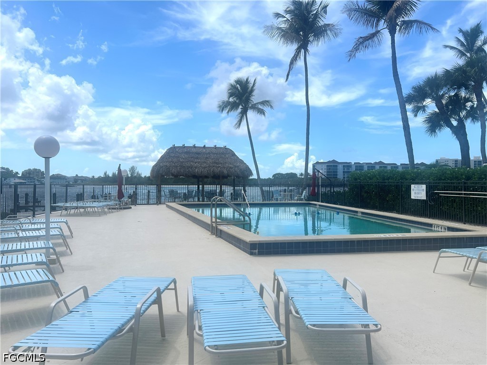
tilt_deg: -0.5
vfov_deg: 53.1
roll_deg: -0.2
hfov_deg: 67.3
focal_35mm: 26
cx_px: 244
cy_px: 182
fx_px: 366
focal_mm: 5.7
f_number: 1.5
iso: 50
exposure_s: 1/6211
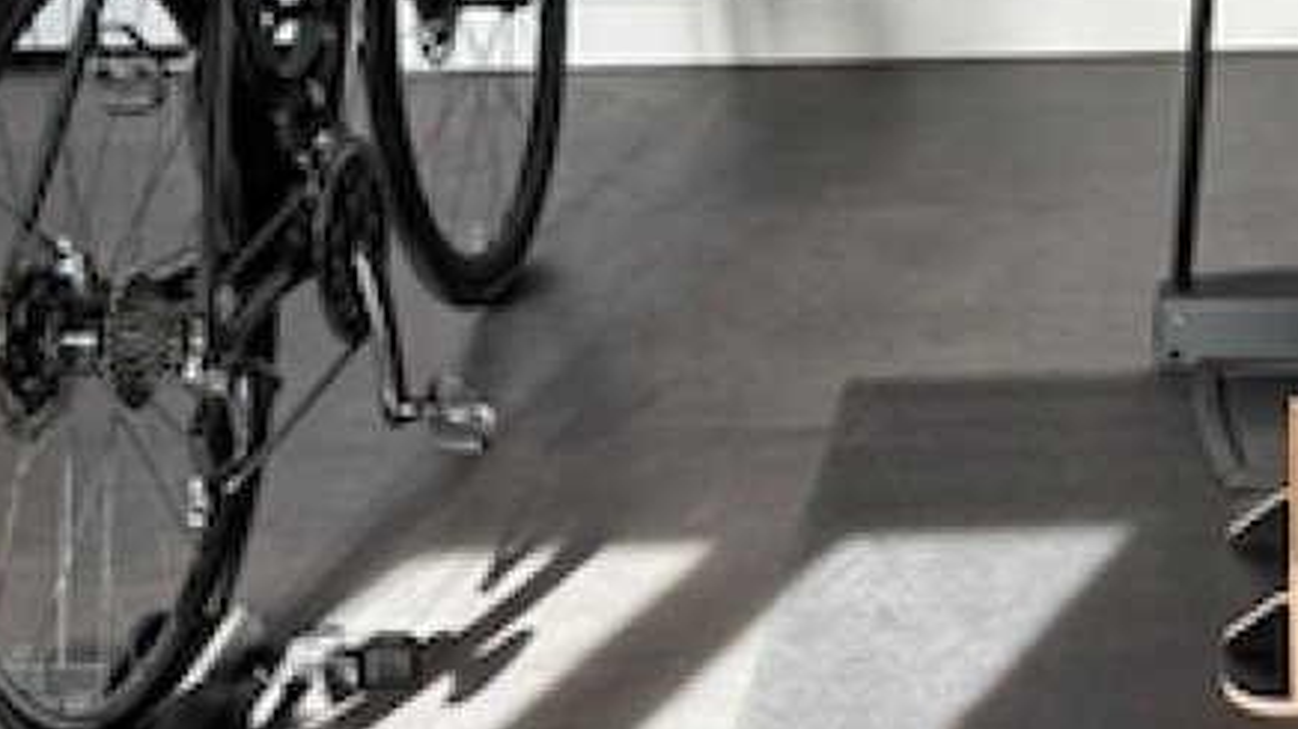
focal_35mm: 84
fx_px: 2890
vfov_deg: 14.3
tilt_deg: -19.3
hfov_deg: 24.2
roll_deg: +1.9
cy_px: 110
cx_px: 1289
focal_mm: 6.76
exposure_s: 1/132
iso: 50
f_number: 1.78
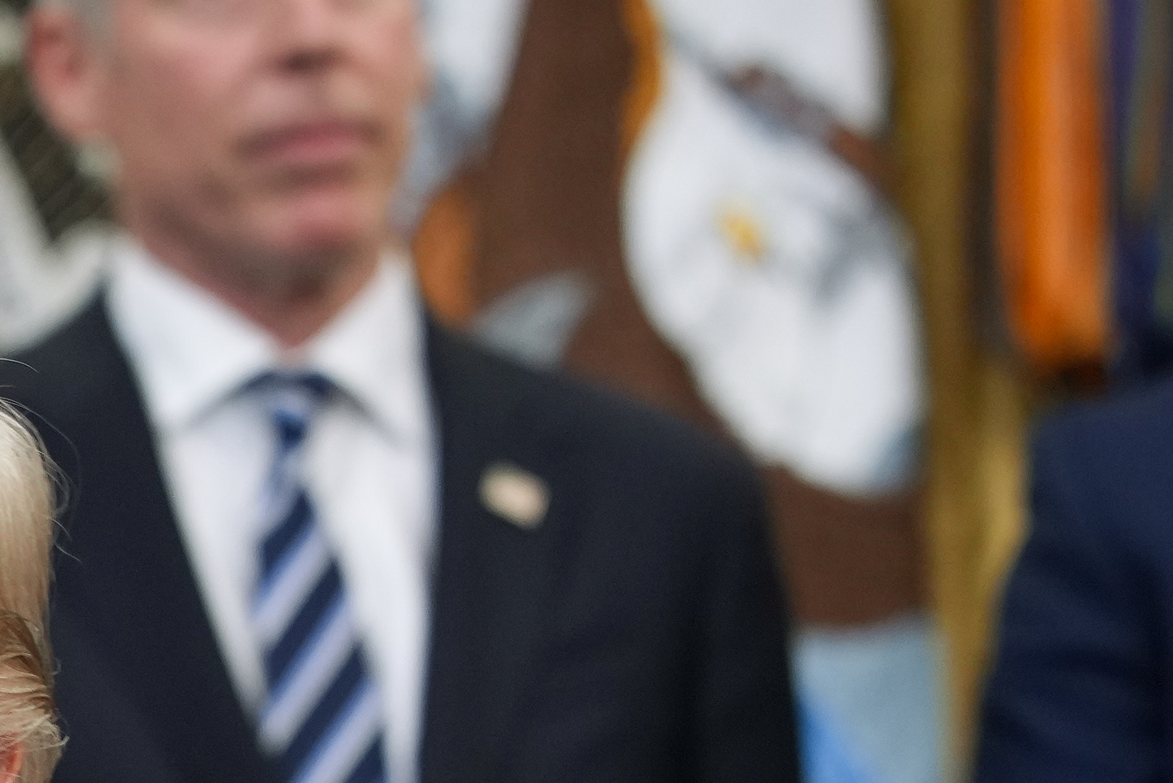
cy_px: 1412
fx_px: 7853
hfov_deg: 8.4
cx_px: -405
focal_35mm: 241
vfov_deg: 5.6
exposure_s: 1/100
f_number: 2
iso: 1000
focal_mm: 53
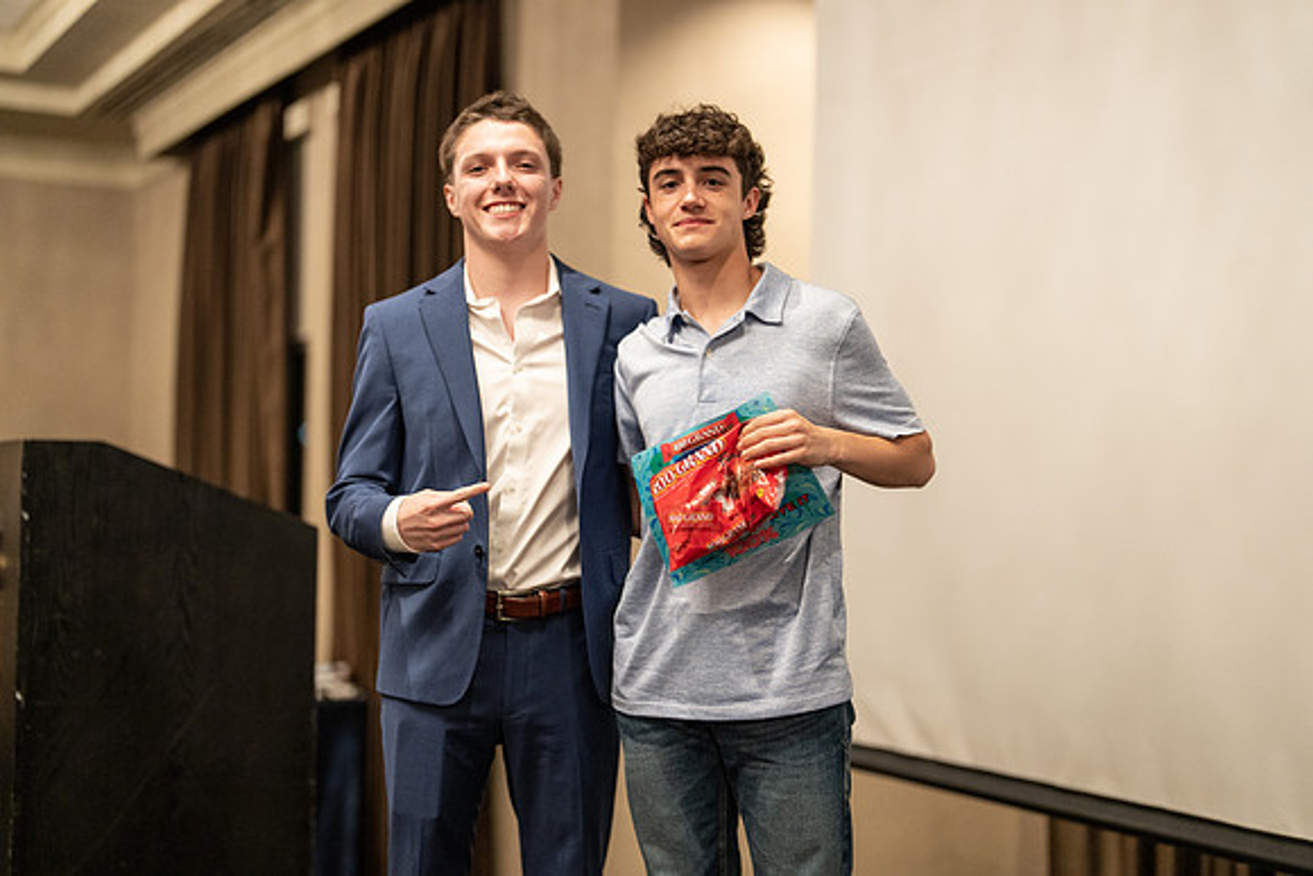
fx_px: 1824
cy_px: 438
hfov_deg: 39.6
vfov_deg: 27.0
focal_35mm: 50
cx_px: 656
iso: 2500
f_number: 1.2
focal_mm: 50
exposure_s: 1/320
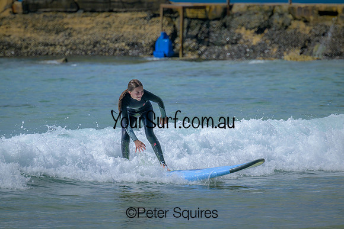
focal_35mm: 800
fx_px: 7646
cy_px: 114
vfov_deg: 1.7
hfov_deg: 2.6
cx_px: 172
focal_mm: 800
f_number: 11
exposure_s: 1/2000
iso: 500
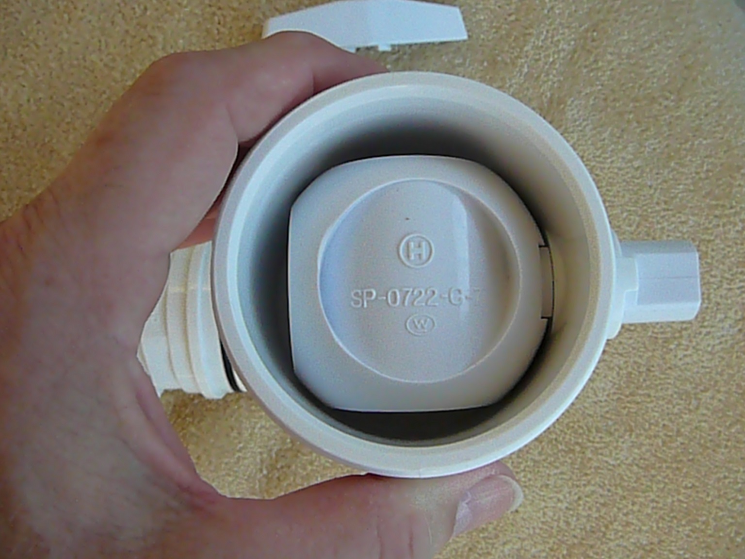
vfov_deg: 40.7
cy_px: 280
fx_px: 753
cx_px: 372
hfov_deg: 52.6
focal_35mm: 35
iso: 800
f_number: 5
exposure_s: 1/800
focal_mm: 5.2
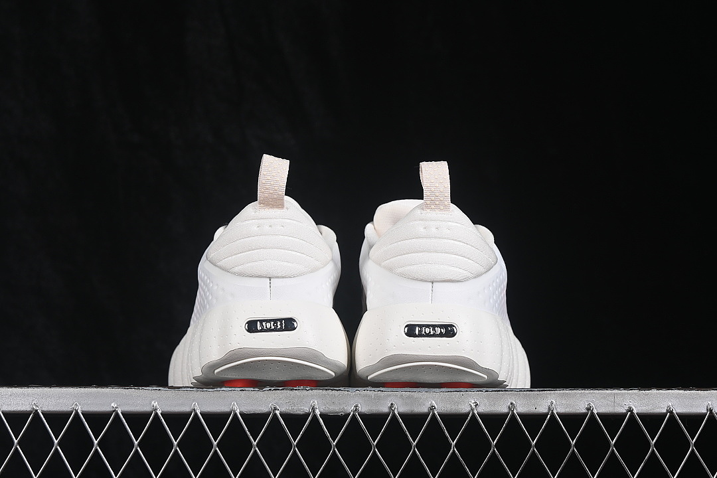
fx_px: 1494
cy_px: 239
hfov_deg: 27.0
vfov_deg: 18.2
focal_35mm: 75
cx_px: 358
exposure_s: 1/80
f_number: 8
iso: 160
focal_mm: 50
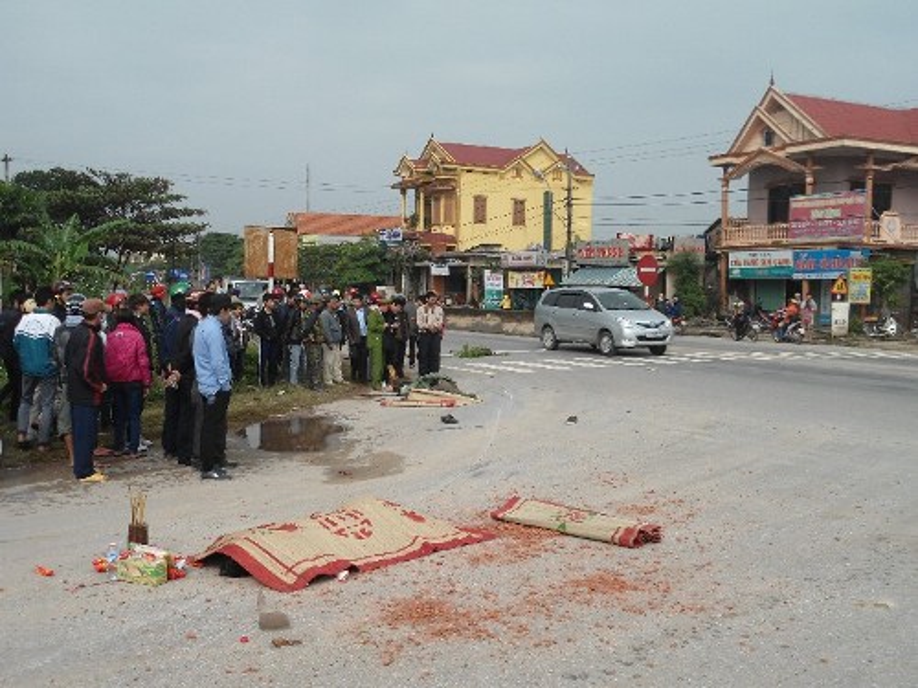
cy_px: 344
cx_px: 459
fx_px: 981
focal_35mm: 37
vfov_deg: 38.7
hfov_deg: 50.1
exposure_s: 1/160
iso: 80
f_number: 9.2
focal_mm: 6.7
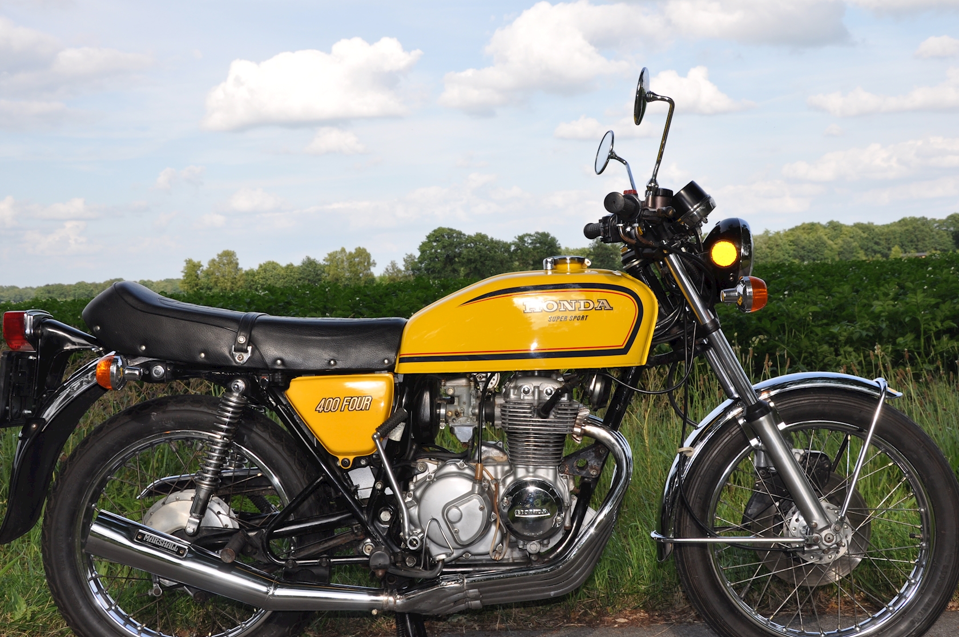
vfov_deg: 28.0
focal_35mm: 48
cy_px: 354
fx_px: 1277
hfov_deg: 41.2
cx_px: 466
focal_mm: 28
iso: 200
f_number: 10
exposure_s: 1/200
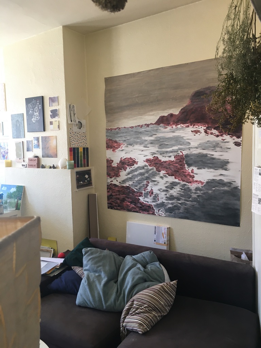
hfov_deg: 48.2
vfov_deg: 61.7
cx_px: 130
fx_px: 292
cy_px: 174
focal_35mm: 29
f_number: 2.2
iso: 80
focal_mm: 4.15
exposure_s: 1/33
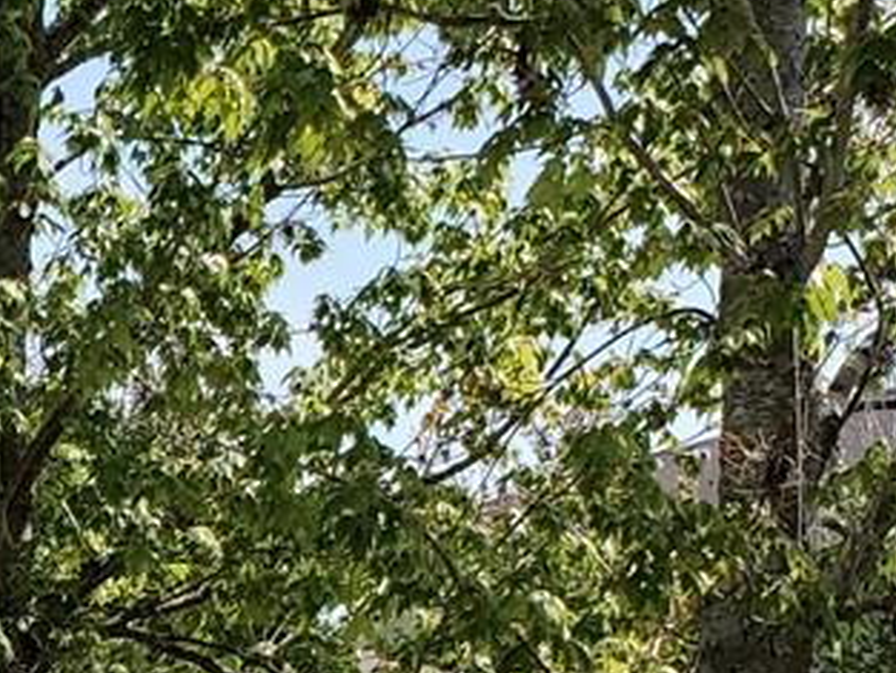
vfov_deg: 10.8
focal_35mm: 133
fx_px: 3444
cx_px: -31
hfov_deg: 14.5
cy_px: 939
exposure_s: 1/1176
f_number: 2.4
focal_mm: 4.3
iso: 50
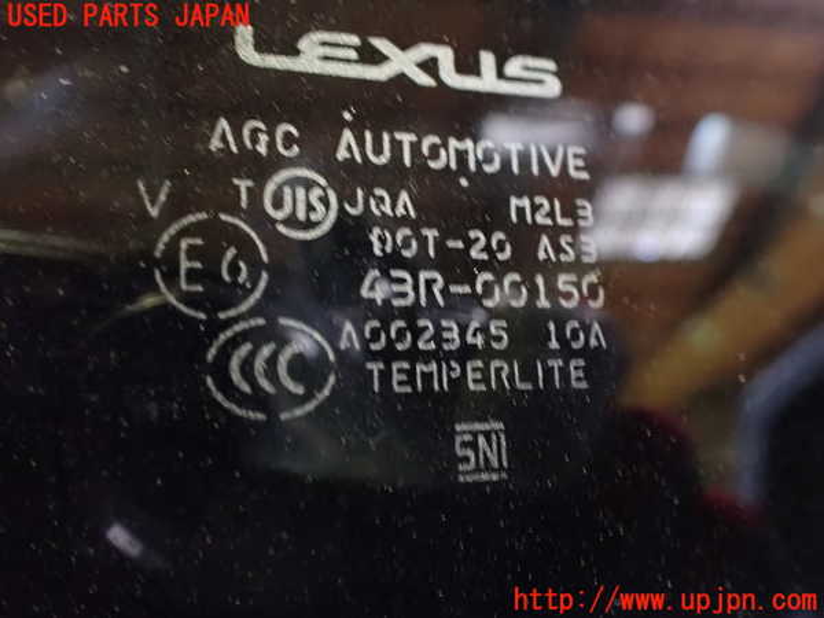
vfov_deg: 46.8
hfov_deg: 60.0
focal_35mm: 30
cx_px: 412
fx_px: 714
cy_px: 309
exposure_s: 1/10
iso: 1600
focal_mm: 5.4
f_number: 2.3
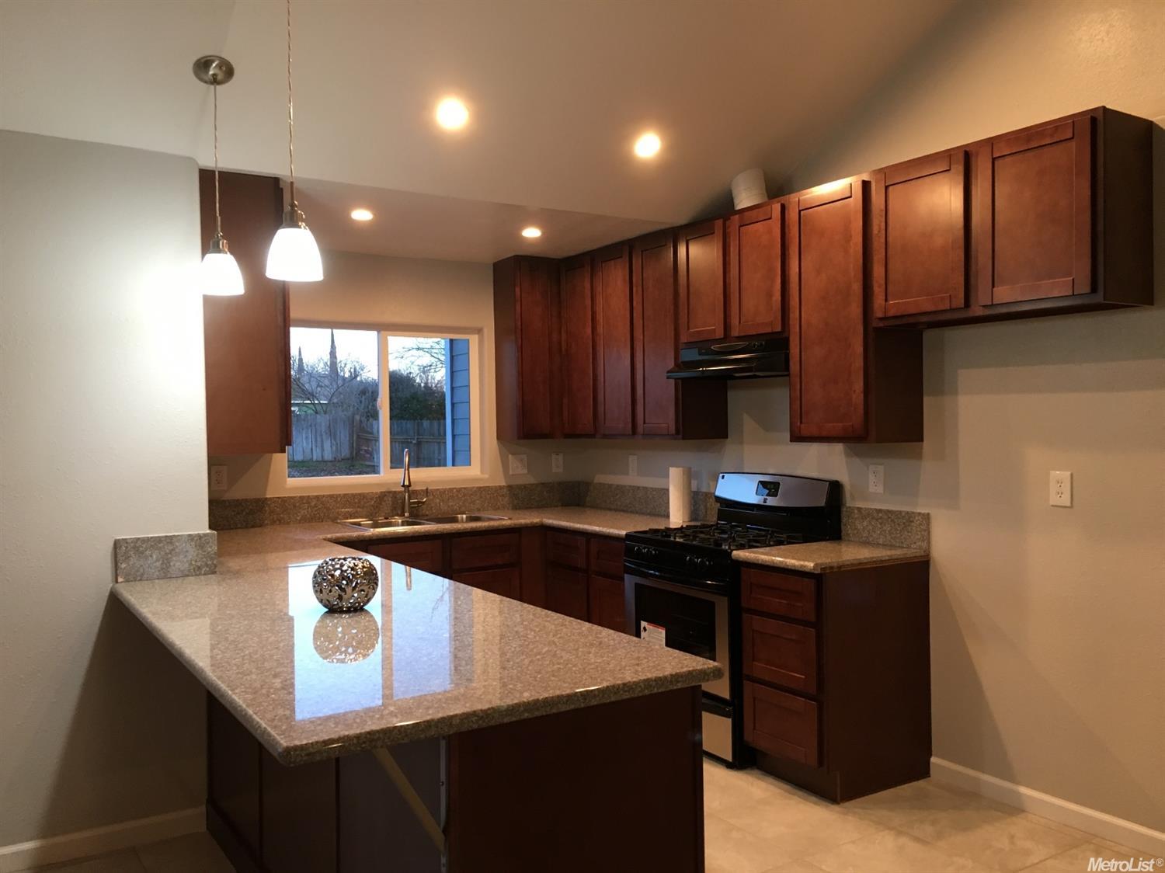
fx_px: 976
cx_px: 582
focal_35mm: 29
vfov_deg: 48.2
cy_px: 436
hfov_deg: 61.7
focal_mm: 4.15
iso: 100
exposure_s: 1/30
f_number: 2.2
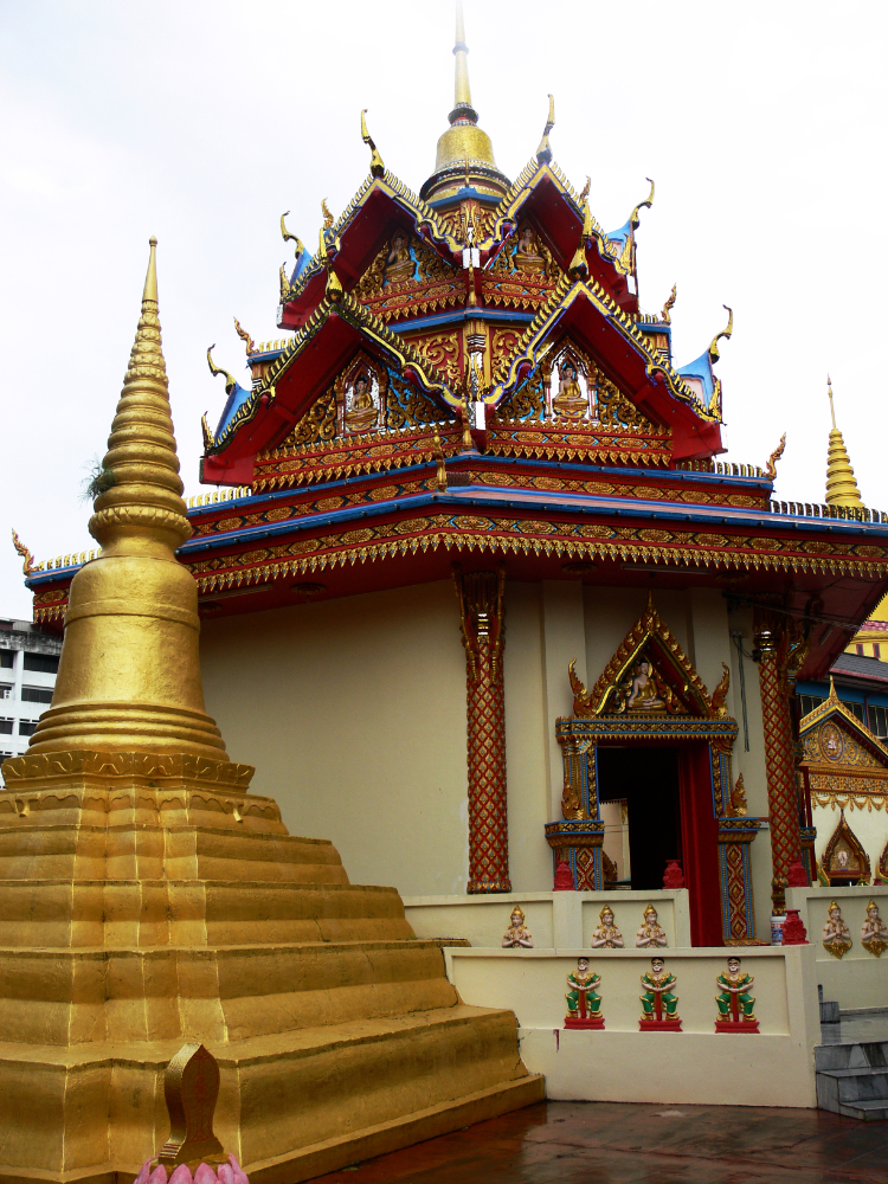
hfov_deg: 40.7
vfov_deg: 52.6
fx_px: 1197
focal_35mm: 35
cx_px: 444
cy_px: 592
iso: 80
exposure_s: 1/100
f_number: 4
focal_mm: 7.4
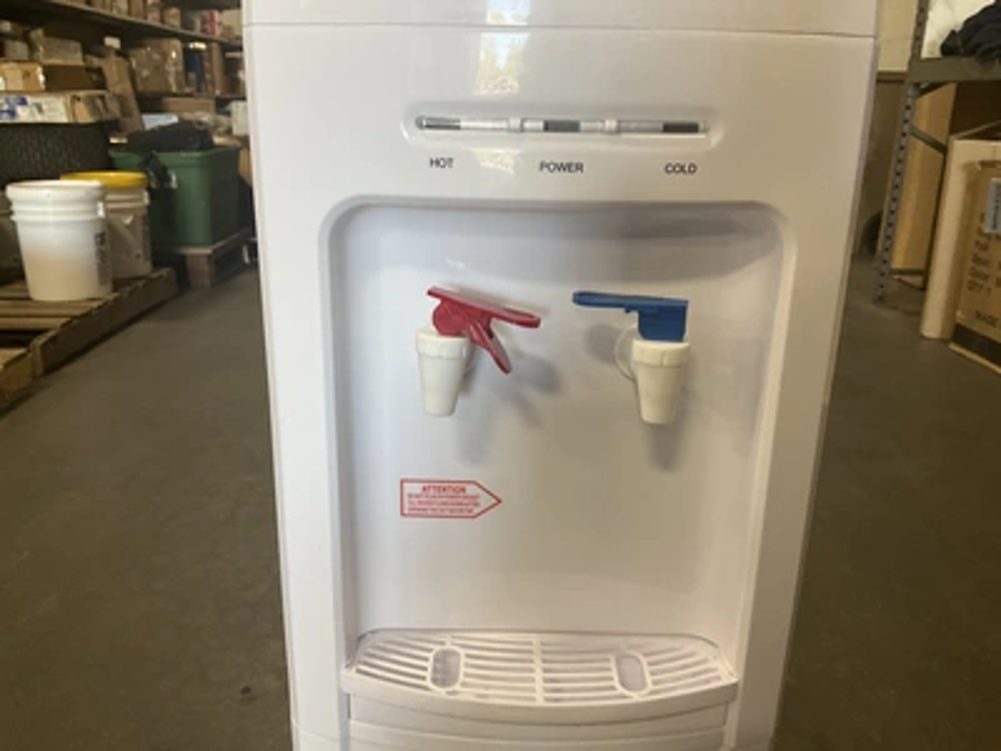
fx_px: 839
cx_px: 500
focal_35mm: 29
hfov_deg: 61.7
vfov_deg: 48.2
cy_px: 376
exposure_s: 1/60
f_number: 1.8
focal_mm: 3
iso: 100
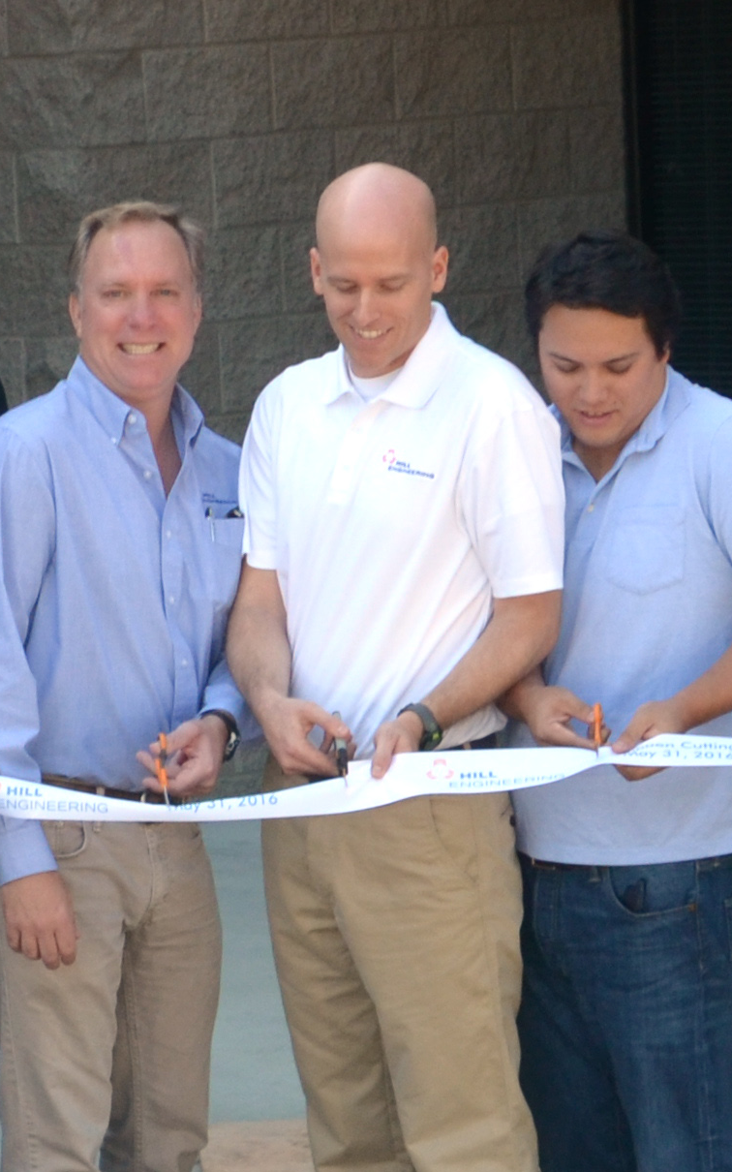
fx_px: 5555
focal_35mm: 174
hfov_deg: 7.5
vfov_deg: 12.0
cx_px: -13
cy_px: 628
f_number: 9
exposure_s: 1/125
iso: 400
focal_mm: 28
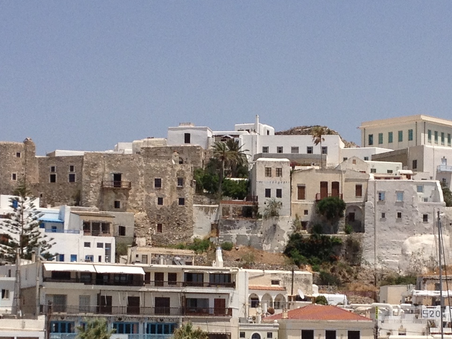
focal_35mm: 119
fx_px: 1554
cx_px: 315
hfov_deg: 16.5
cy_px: 280
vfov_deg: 12.4
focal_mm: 4.28
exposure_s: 1/2762
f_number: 2.4
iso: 50
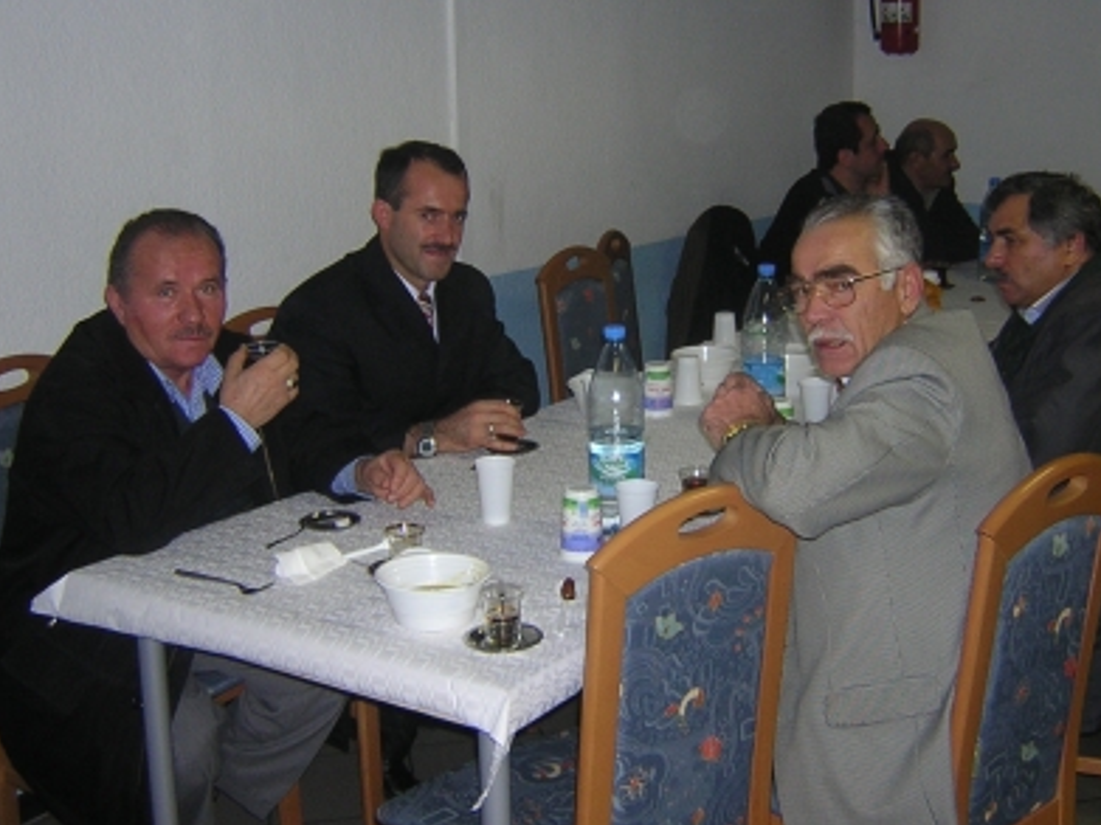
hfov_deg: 41.1
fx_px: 1463
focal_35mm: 46
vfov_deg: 31.4
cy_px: 328
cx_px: 642
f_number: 2.6
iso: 190
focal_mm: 4.7
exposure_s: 1/60.1
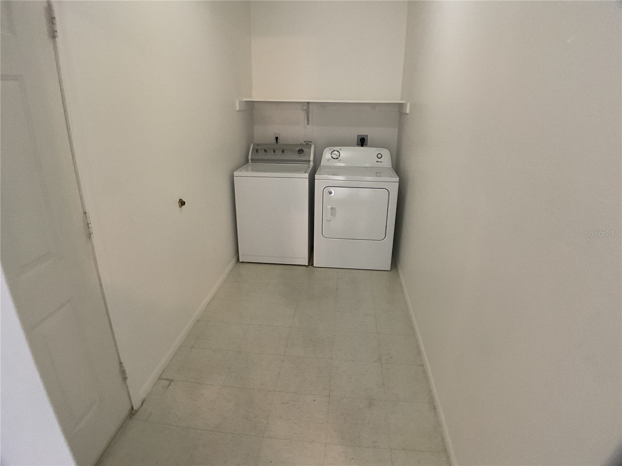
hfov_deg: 61.7
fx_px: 521
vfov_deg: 48.2
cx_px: 311
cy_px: 233
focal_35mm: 29
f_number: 1.8
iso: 200
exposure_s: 1/60
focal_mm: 3
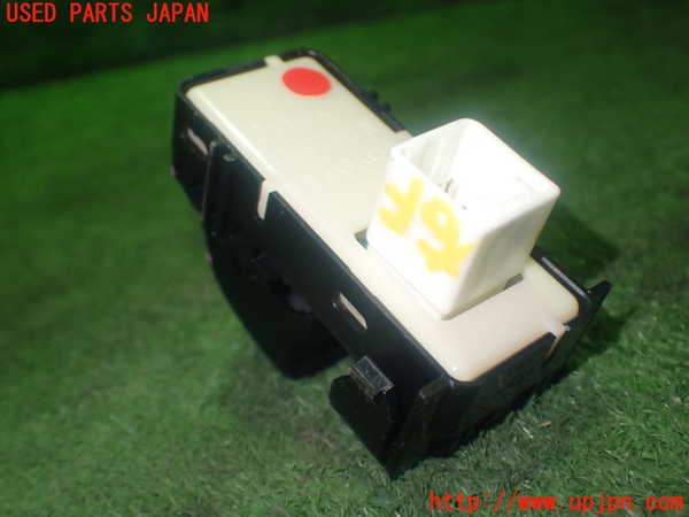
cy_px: 258
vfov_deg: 32.9
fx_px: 876
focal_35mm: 44
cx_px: 344
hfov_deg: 42.9
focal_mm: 7.84
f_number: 2.9
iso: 400
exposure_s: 1/40
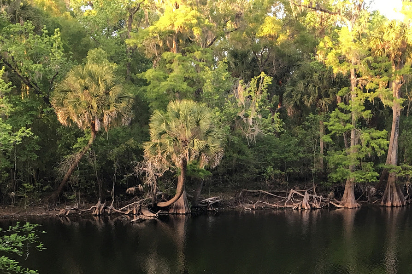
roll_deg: +0.5
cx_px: 265
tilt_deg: -5.6
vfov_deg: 24.7
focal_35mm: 54
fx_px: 618
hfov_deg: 36.6
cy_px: 211
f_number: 2.2
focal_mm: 4.15
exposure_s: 1/30
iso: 32
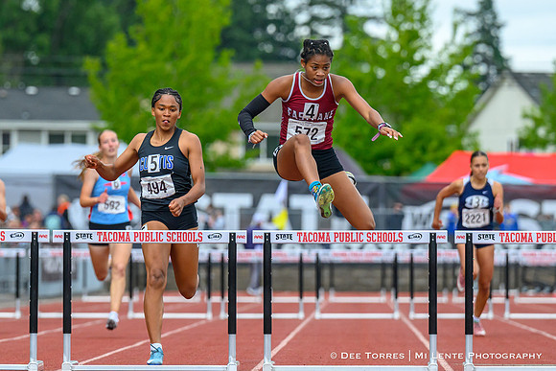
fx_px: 5809
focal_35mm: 376
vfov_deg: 3.7
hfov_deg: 5.5
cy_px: 166
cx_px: 253
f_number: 4
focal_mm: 200
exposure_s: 1/1600
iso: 720
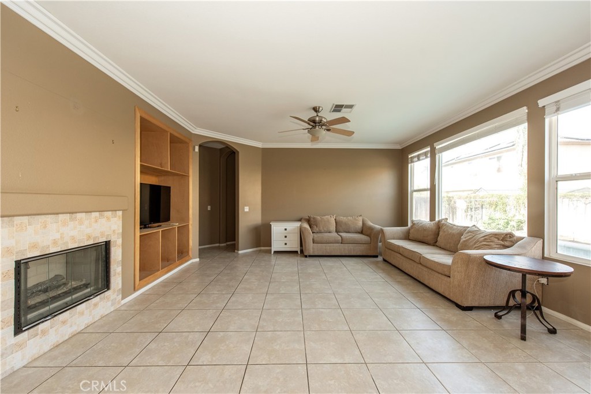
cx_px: 296
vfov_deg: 81.2
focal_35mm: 14
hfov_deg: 104.2
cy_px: 197
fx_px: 230
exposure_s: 1/125
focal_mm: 14
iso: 360
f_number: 5.6
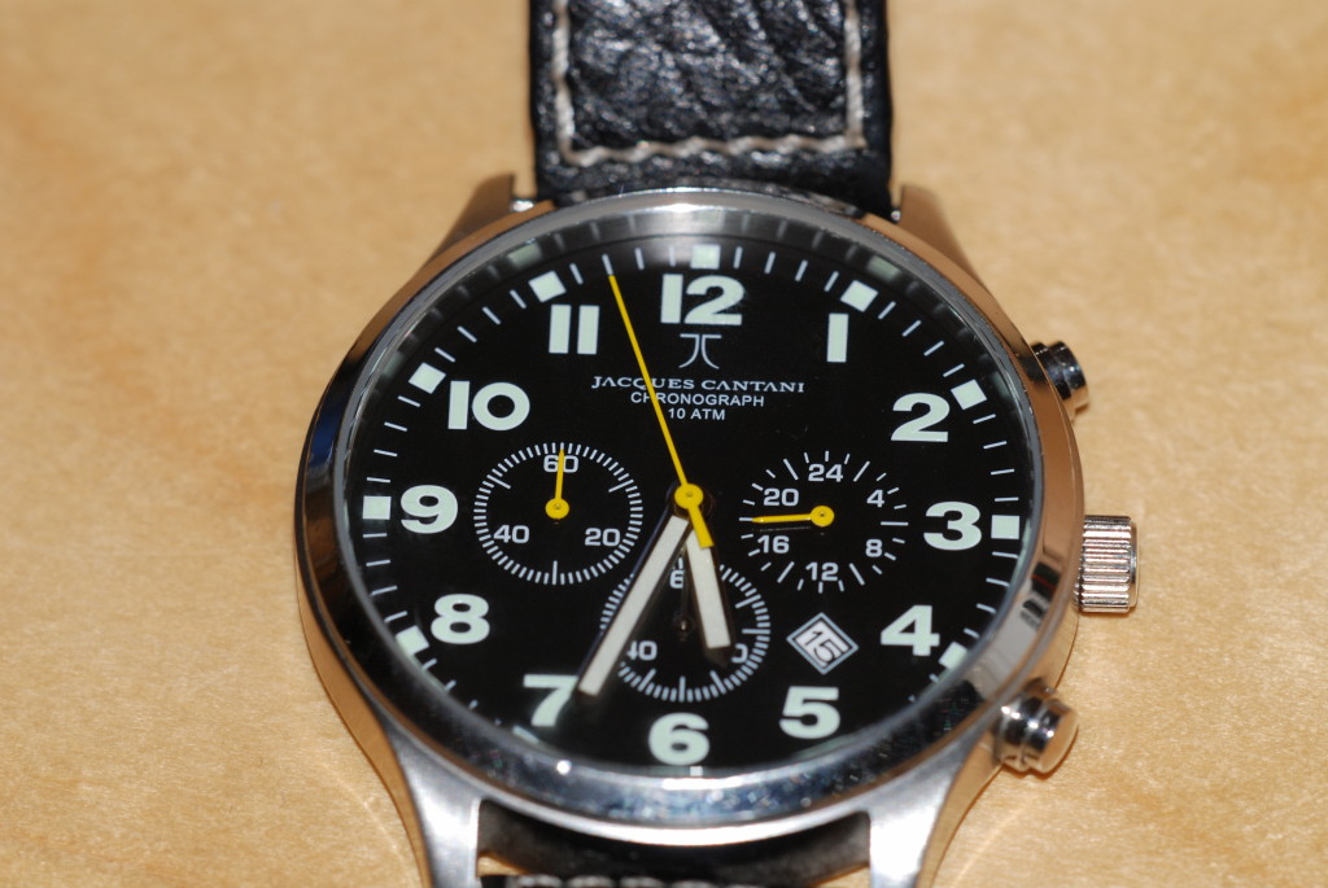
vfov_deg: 5.1
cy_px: 444
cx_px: 664
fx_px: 9970
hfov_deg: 7.6
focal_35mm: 270
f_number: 8
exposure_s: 1/60
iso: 400
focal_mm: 180
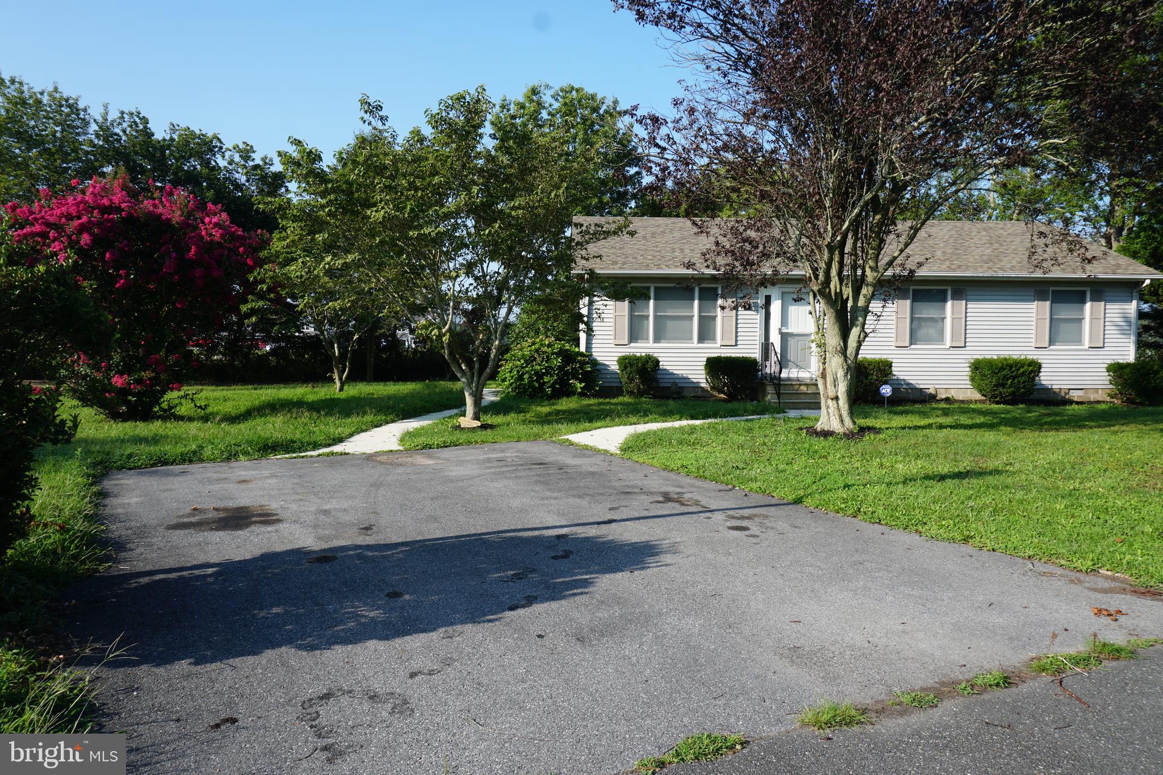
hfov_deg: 73.7
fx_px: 775
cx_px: 582
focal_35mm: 24
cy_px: 388
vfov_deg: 53.1
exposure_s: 1/100
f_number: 10
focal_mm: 16
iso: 100
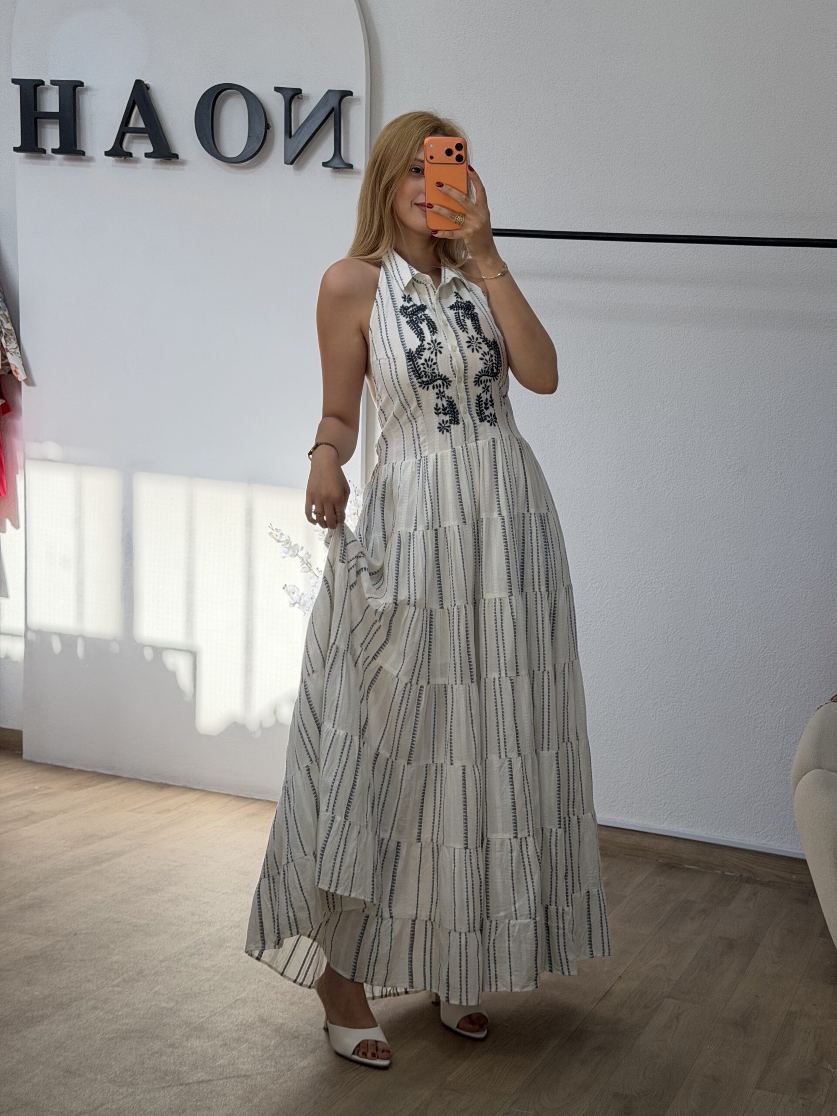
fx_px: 1547
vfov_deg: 39.7
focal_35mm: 48
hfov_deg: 30.3
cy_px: 558
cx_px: 418
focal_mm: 6.76
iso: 100
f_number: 1.78
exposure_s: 1/530
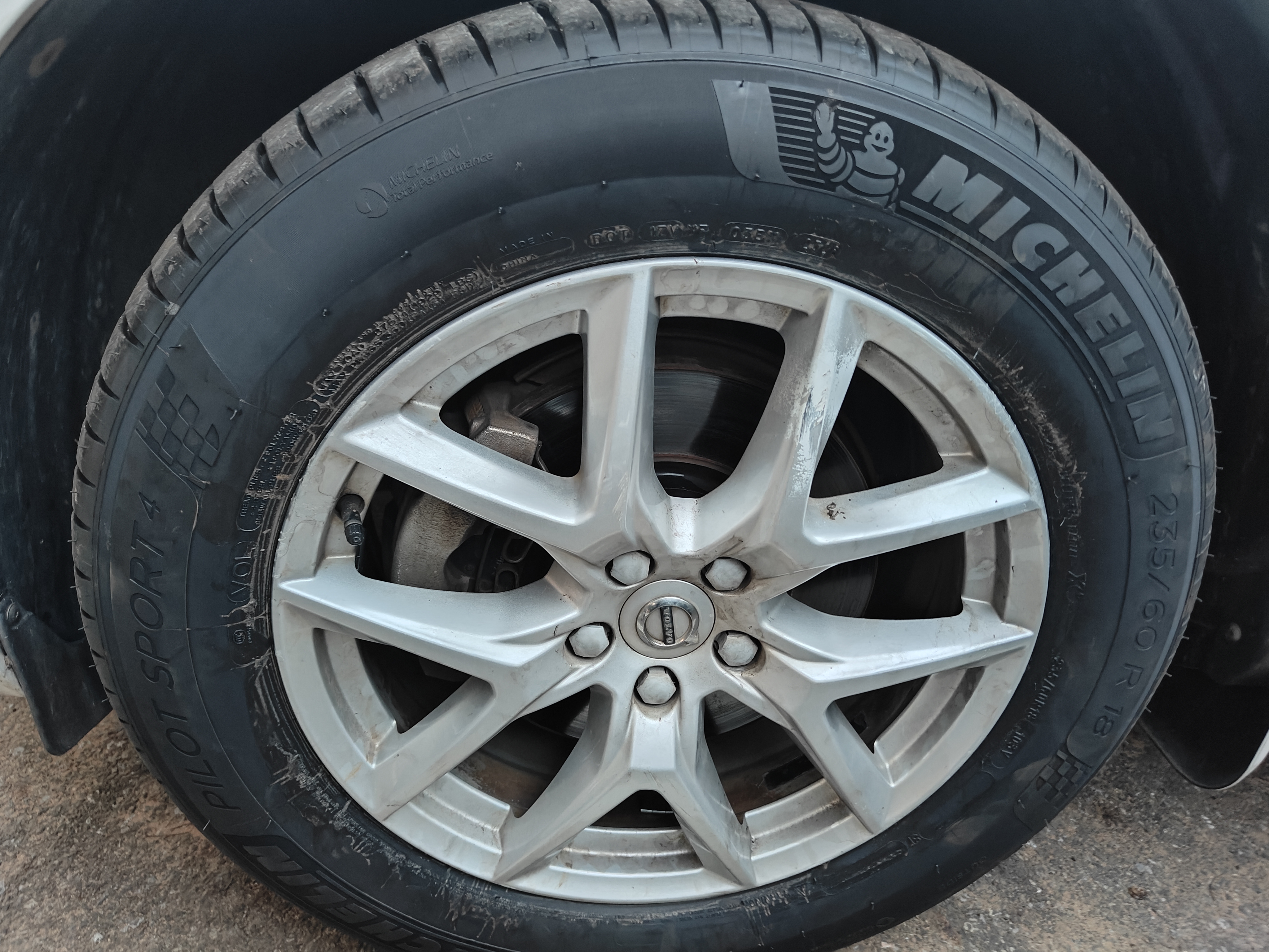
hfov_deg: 71.6
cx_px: 634
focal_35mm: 24
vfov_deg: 56.8
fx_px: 880
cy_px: 476
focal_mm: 5.59
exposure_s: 1/33
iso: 1000
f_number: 1.8
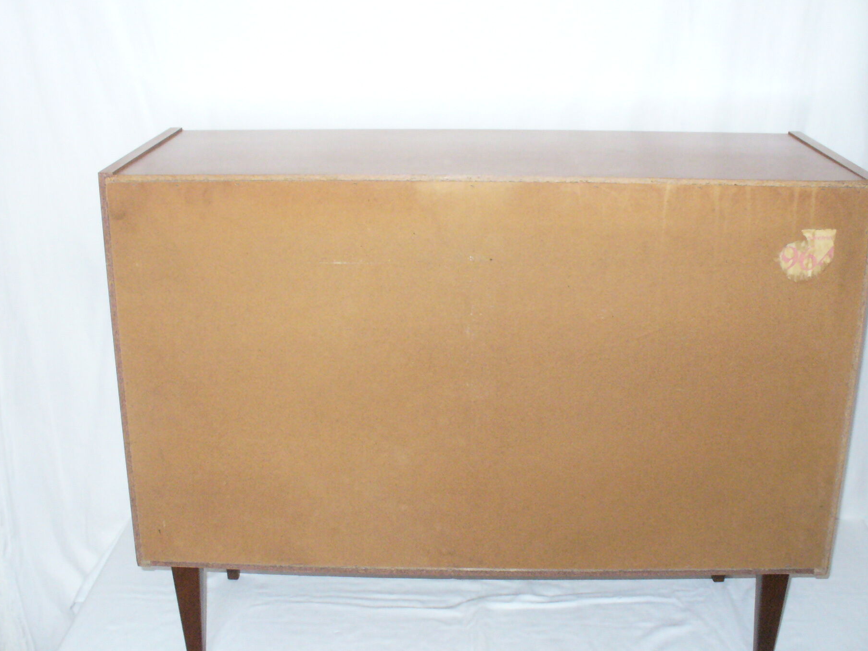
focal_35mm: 42
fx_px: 1053
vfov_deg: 34.3
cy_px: 310
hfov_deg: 44.8
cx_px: 442
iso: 400
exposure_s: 1/30
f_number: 2.8
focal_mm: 6.1
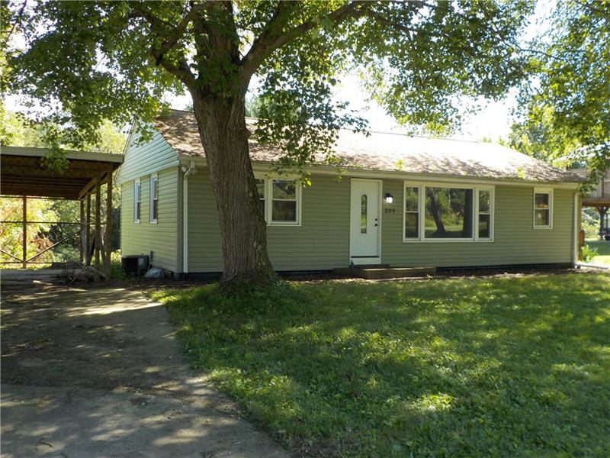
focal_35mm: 30
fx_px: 529
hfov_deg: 60.0
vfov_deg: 46.8
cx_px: 305
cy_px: 229
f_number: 3.3
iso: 125
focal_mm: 4.1
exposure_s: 1/200
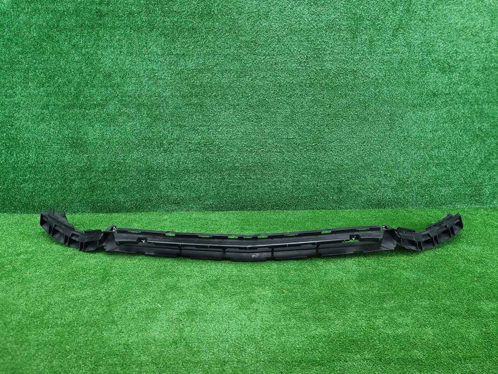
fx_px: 374
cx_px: 249
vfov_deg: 53.1
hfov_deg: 67.3
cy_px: 187
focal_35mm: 26
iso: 216
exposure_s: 1/50
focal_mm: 5.4
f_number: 1.8
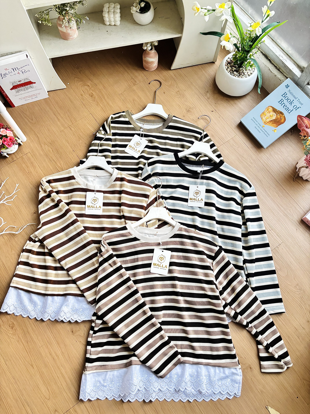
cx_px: 155
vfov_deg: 67.3
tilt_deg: -72.5
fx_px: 310
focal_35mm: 26
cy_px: 207
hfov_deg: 53.1
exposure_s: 1/60
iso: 200
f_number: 1.6
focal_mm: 5.96
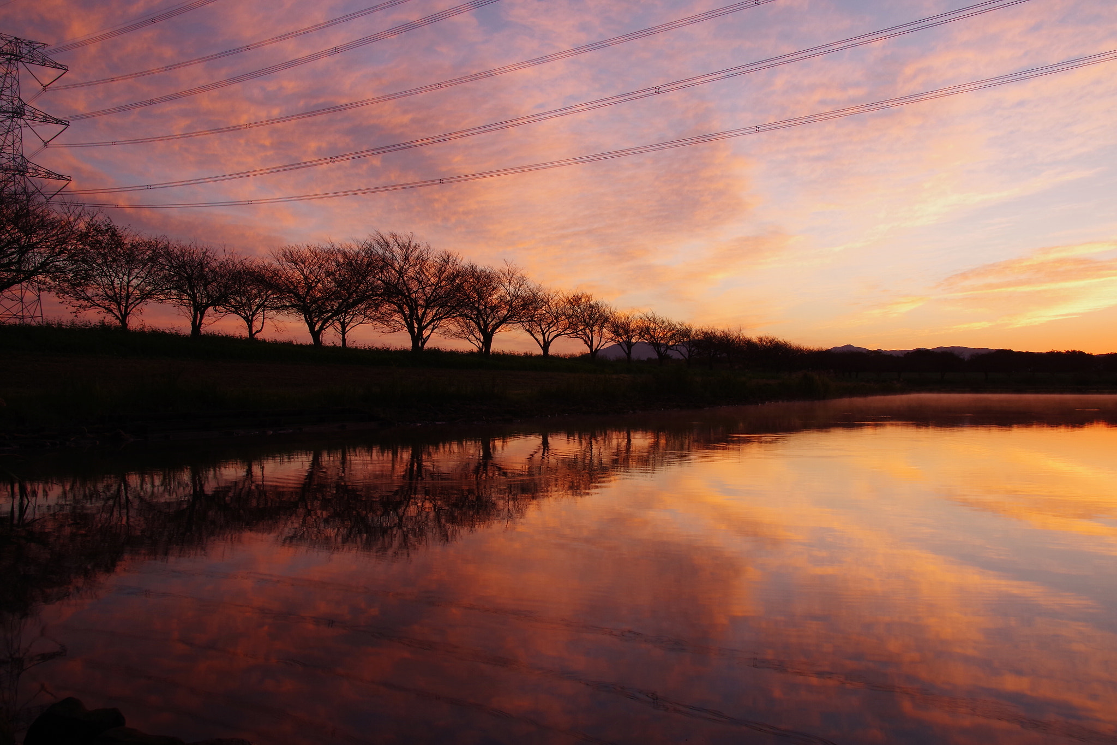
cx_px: 558
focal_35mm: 32
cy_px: 372
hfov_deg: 59.5
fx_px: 977
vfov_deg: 41.7
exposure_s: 1/8
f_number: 16
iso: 200
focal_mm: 21
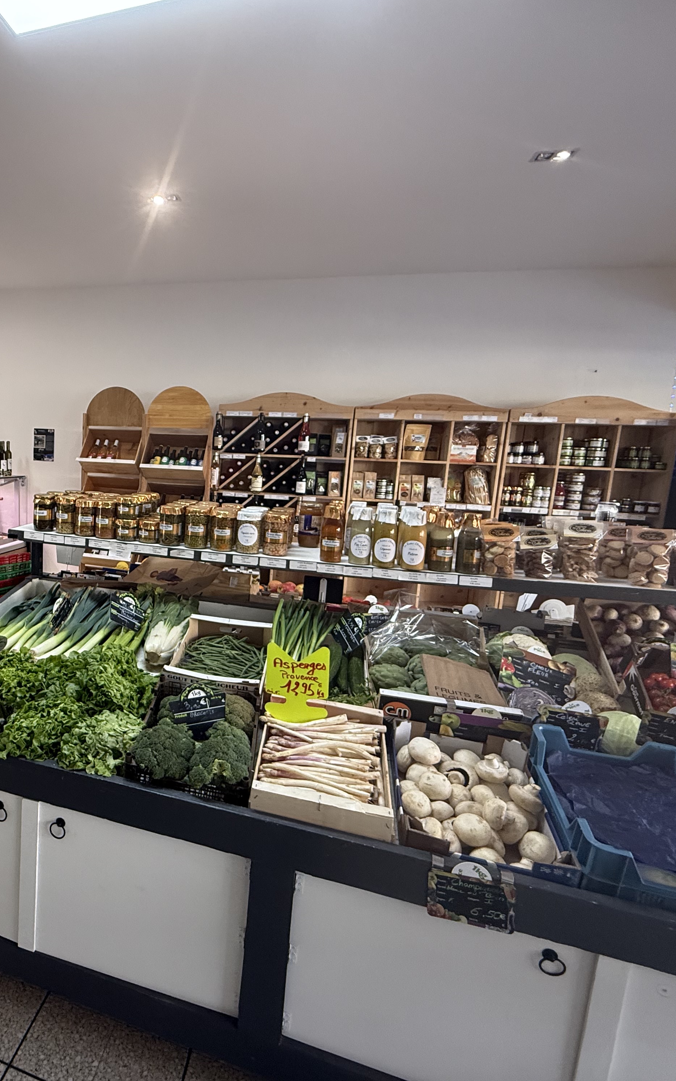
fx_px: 590
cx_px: 128
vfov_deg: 85.1
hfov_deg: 55.1
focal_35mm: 20
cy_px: 535
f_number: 2.2
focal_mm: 2.22
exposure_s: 1/100
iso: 200
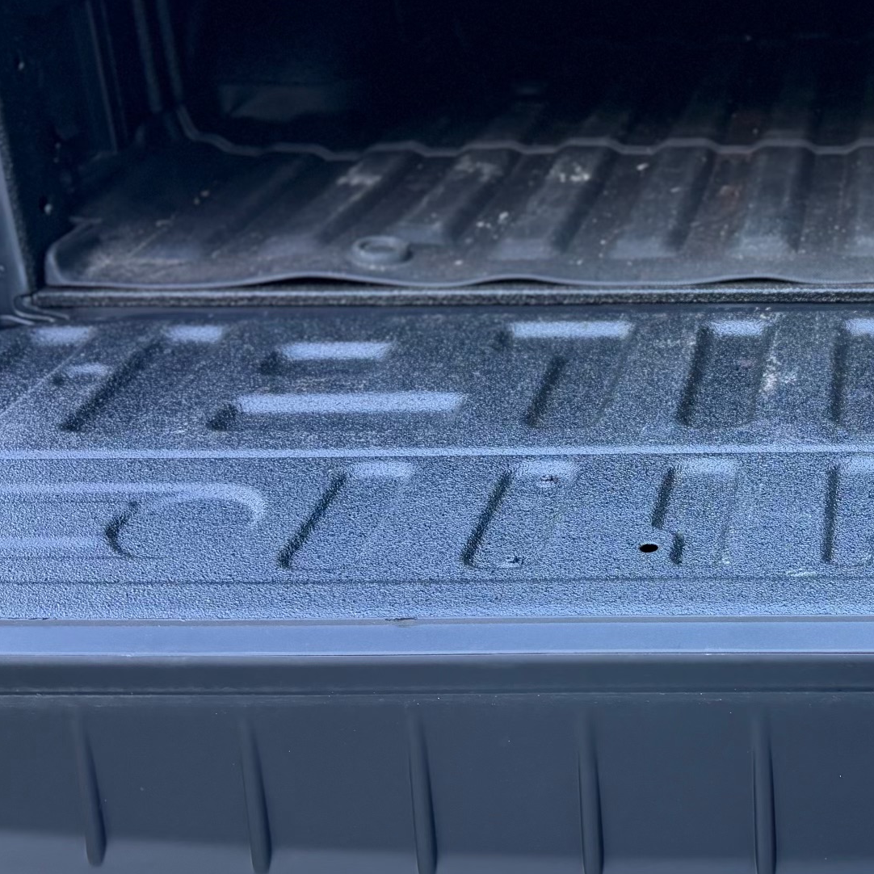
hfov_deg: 29.0
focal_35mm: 56
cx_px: 828
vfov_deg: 30.3
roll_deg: +2.5
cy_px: 293
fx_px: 1600
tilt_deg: -20.1
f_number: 1.78
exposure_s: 1/94
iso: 200
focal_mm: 6.76
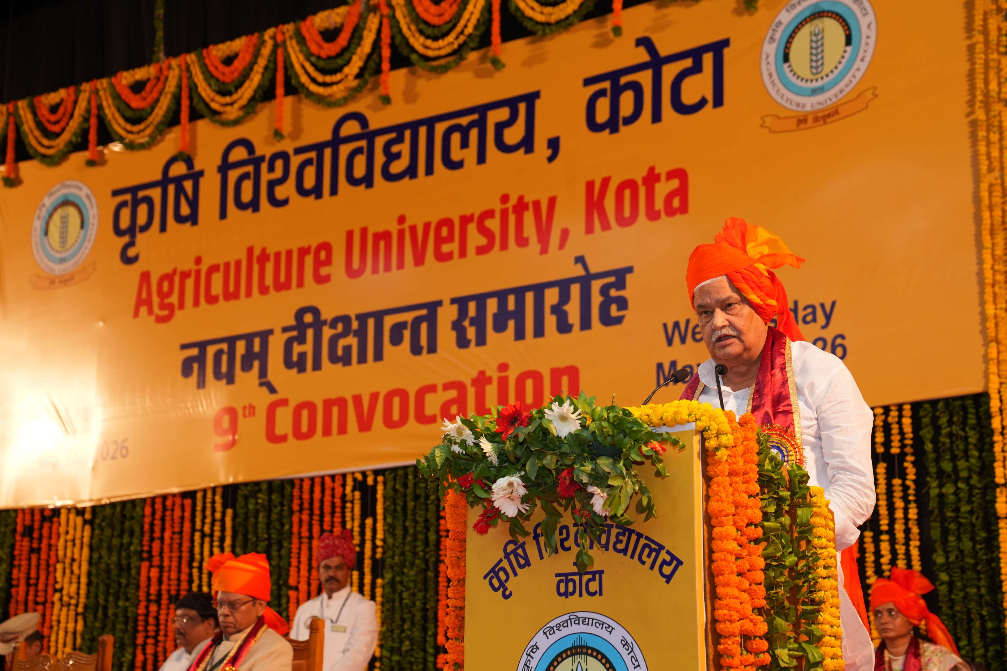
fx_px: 1958
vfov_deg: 19.5
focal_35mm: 70
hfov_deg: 28.8
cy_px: 336
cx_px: 504
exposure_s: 1/125
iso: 2000
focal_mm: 70
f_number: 5
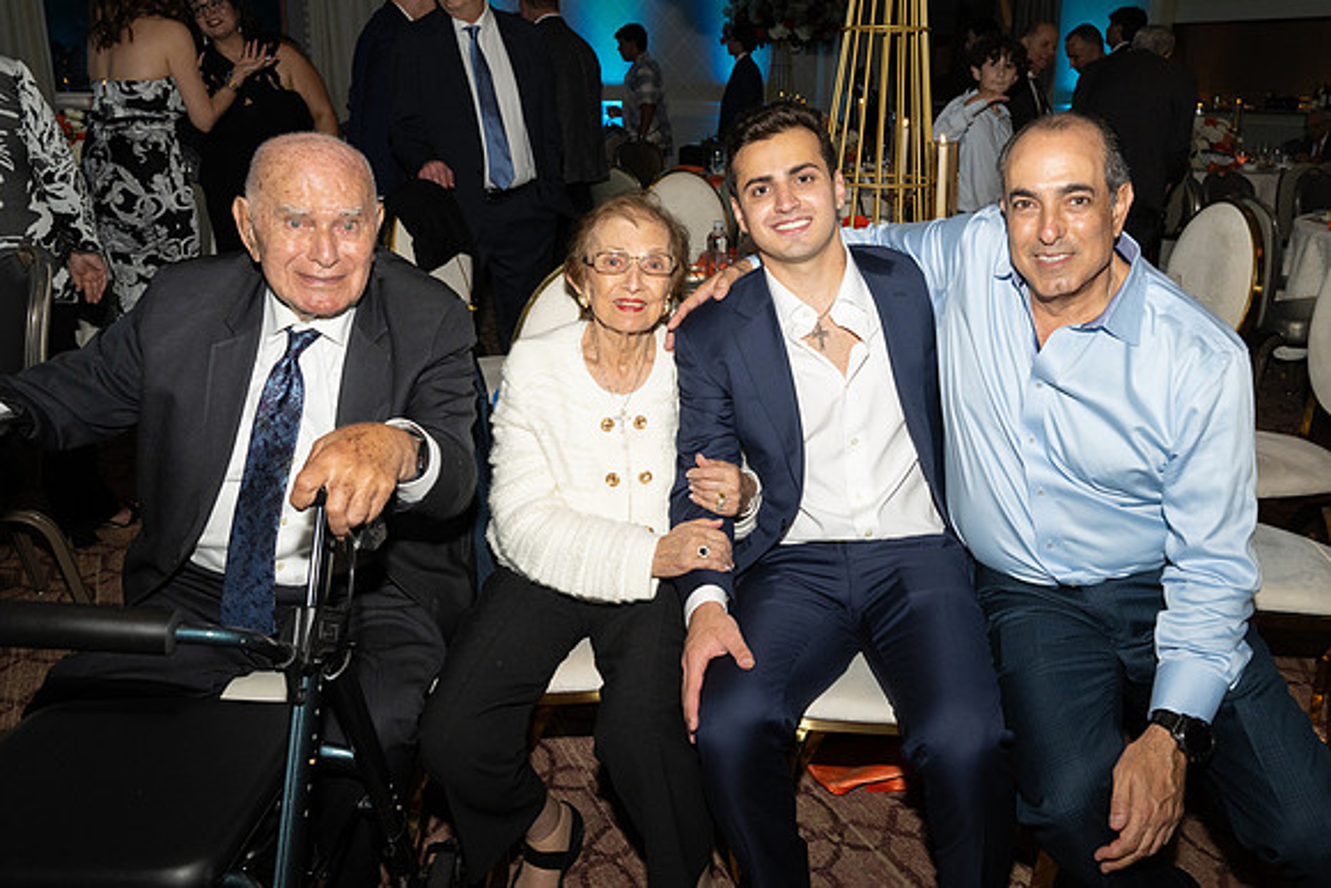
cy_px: 375
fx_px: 1074
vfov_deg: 44.8
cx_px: 733
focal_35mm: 29
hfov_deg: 63.4
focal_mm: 24
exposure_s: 1/100
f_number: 5.6
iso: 800
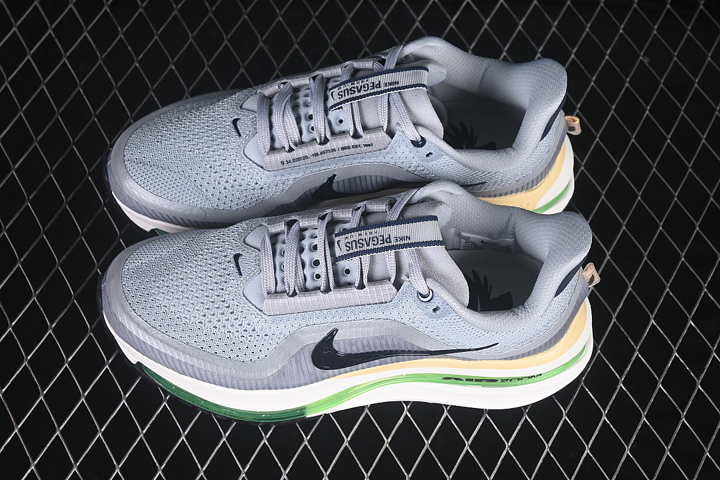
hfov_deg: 27.0
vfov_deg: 18.2
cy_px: 240
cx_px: 360
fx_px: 1500
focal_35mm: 75
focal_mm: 50
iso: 160
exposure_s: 1/80
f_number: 7.1
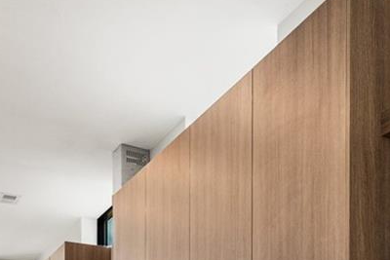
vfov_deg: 18.1
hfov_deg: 27.5
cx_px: 447
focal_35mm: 66
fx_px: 715
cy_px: 403
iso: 640
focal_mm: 16.5
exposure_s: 1/25
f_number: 8
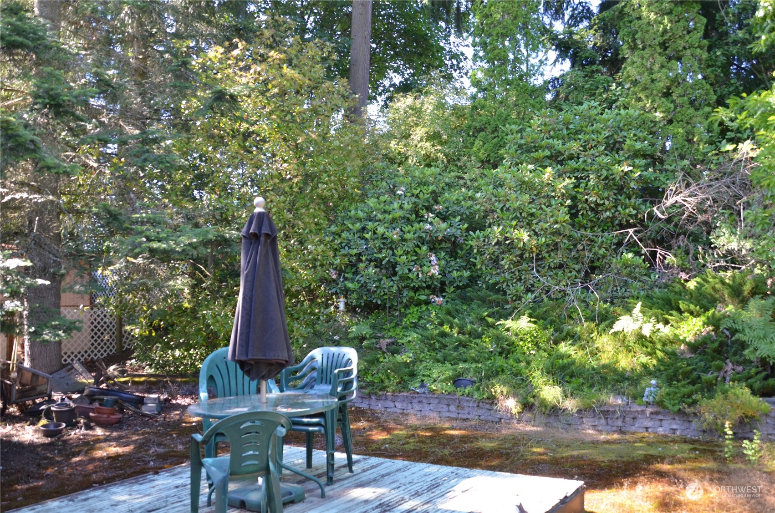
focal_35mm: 30
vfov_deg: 43.4
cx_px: 388
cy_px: 256
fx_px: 644
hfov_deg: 62.0
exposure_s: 1/500
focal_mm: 20
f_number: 3.5
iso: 1000
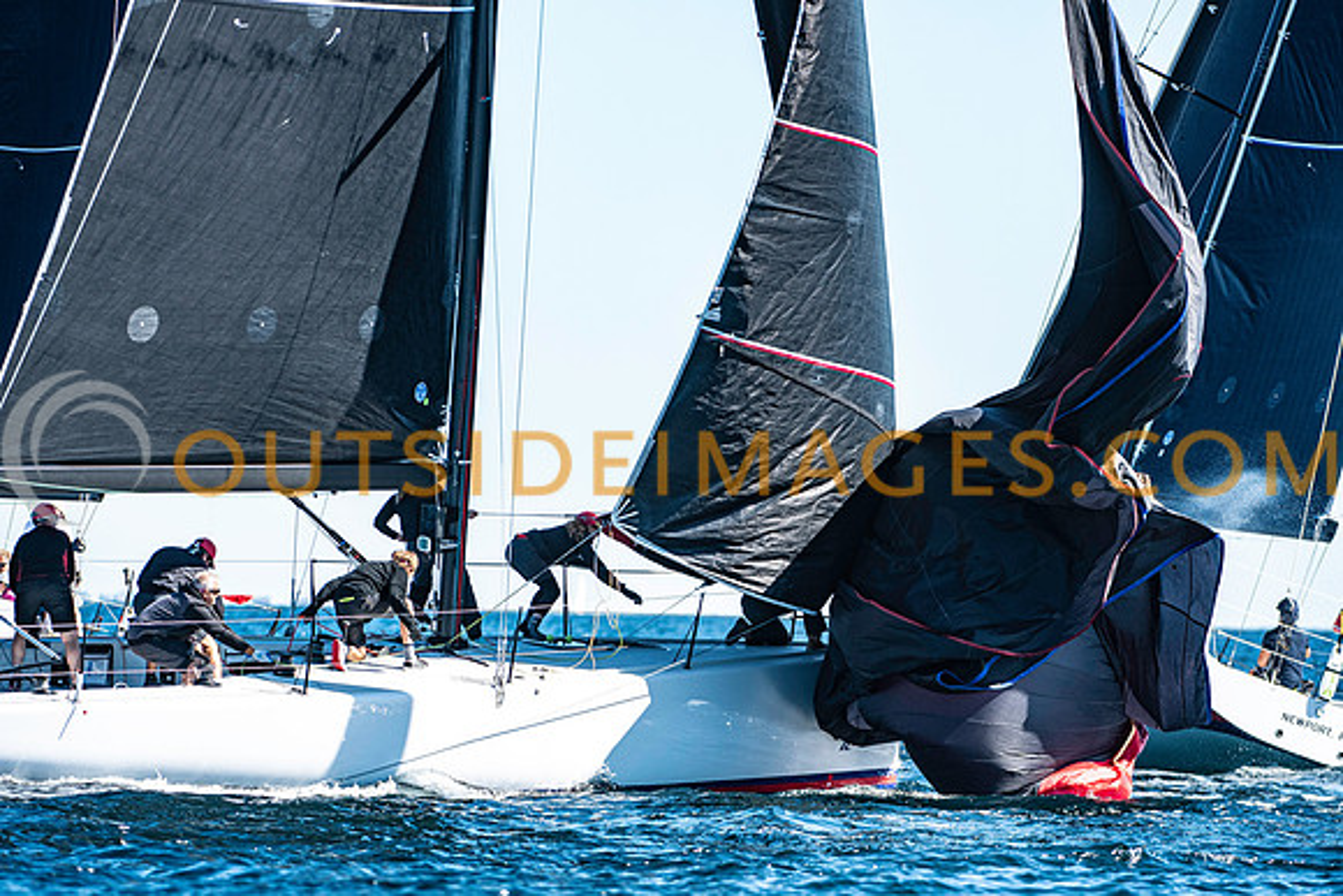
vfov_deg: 3.4
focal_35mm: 405
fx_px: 15112
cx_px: 672
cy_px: 448
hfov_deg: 5.1
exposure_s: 1/1000
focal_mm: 270
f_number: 5
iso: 320
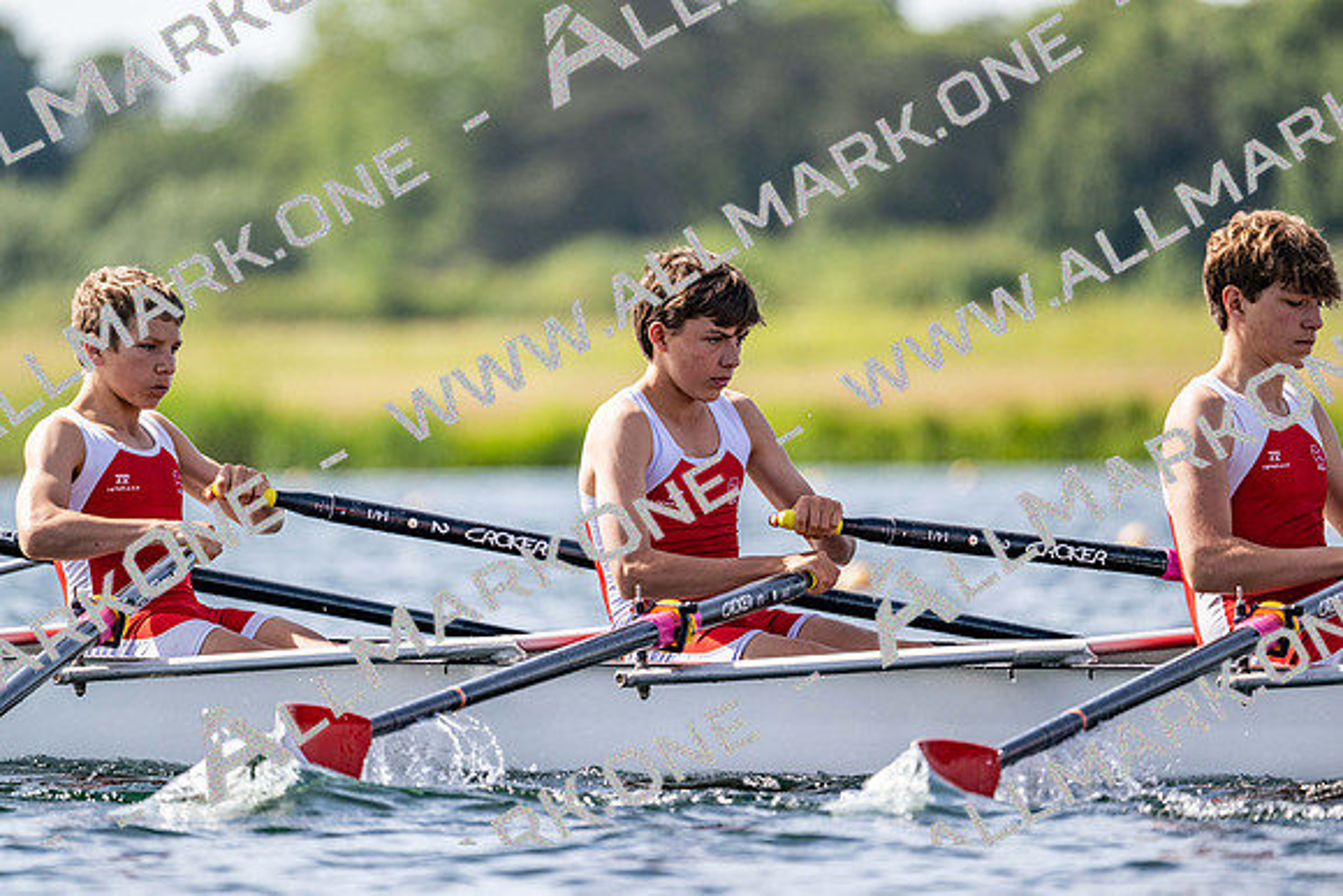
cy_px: 448
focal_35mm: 400
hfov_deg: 5.2
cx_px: 672
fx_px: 14925
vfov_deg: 3.4
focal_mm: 400
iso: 360
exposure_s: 1/2500
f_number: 4.5
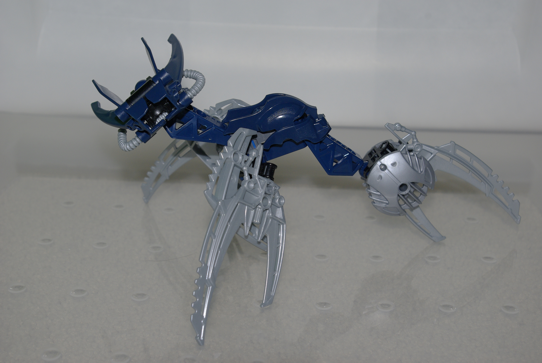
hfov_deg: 35.0
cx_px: 271
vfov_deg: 23.8
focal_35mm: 57
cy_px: 182
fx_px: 859
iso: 400
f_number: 8
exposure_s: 1/60
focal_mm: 38
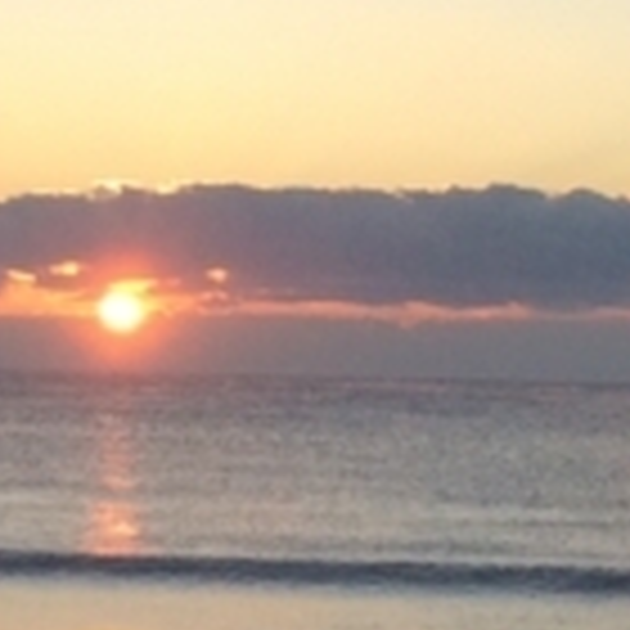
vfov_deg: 10.8
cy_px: 279
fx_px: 3336
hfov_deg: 10.8
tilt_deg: +4.1
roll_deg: -0.5
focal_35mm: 162
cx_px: 292
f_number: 2.4
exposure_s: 1/457
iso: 32
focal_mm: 3.3
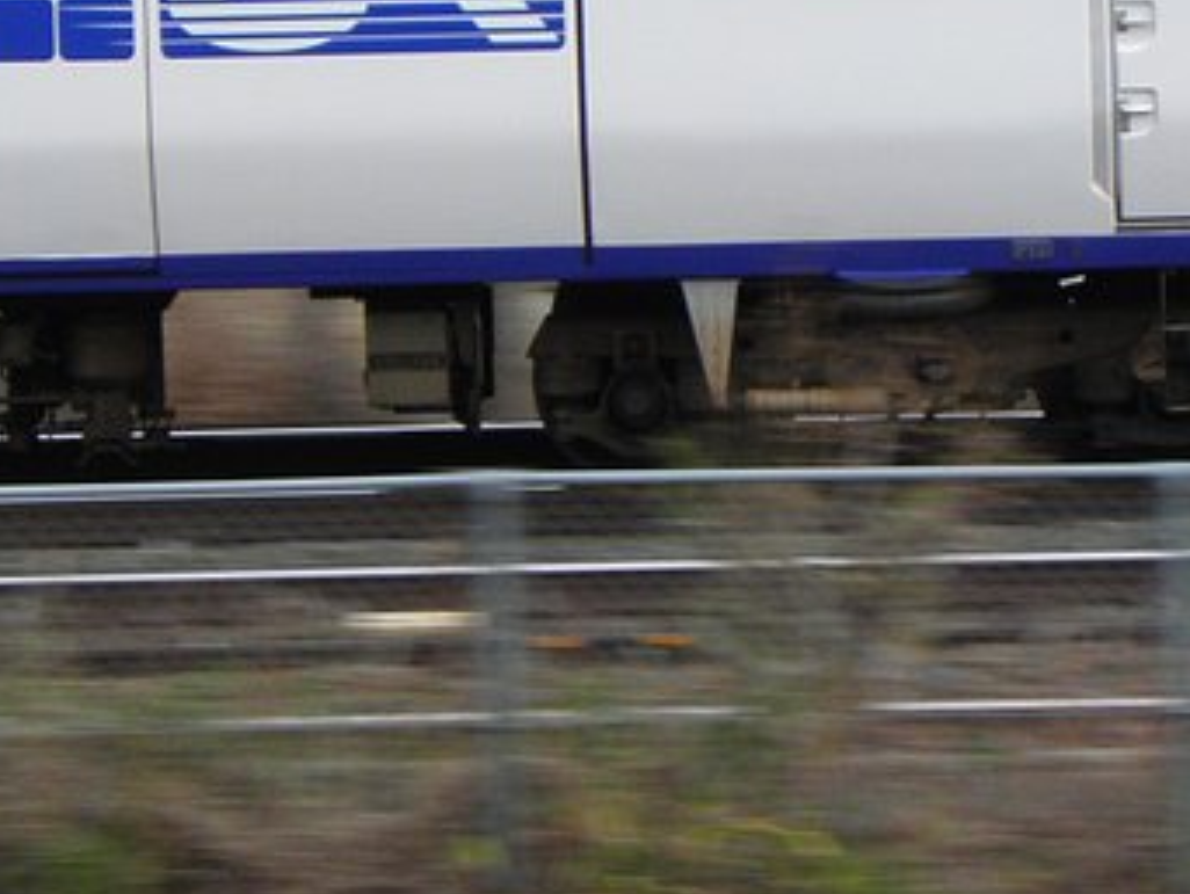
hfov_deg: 4.0
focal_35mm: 500
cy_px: 247
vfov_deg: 3.0
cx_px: 971
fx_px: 17201
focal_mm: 29.72
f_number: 4.4
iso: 125
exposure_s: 1/160
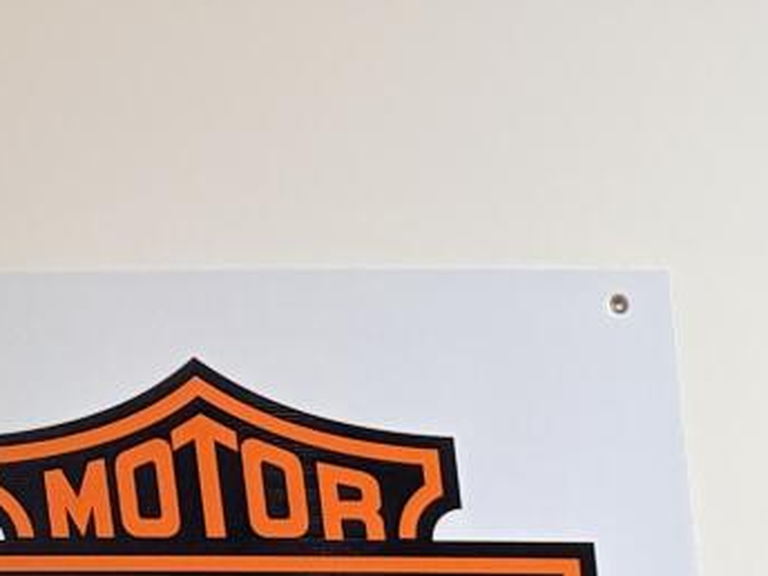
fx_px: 3350
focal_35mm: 151
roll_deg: +1.2
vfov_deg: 8.7
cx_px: 2152
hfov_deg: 10.3
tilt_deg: -11.8
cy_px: 1520
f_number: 1.6
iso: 40
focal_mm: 5.96
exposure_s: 1/120
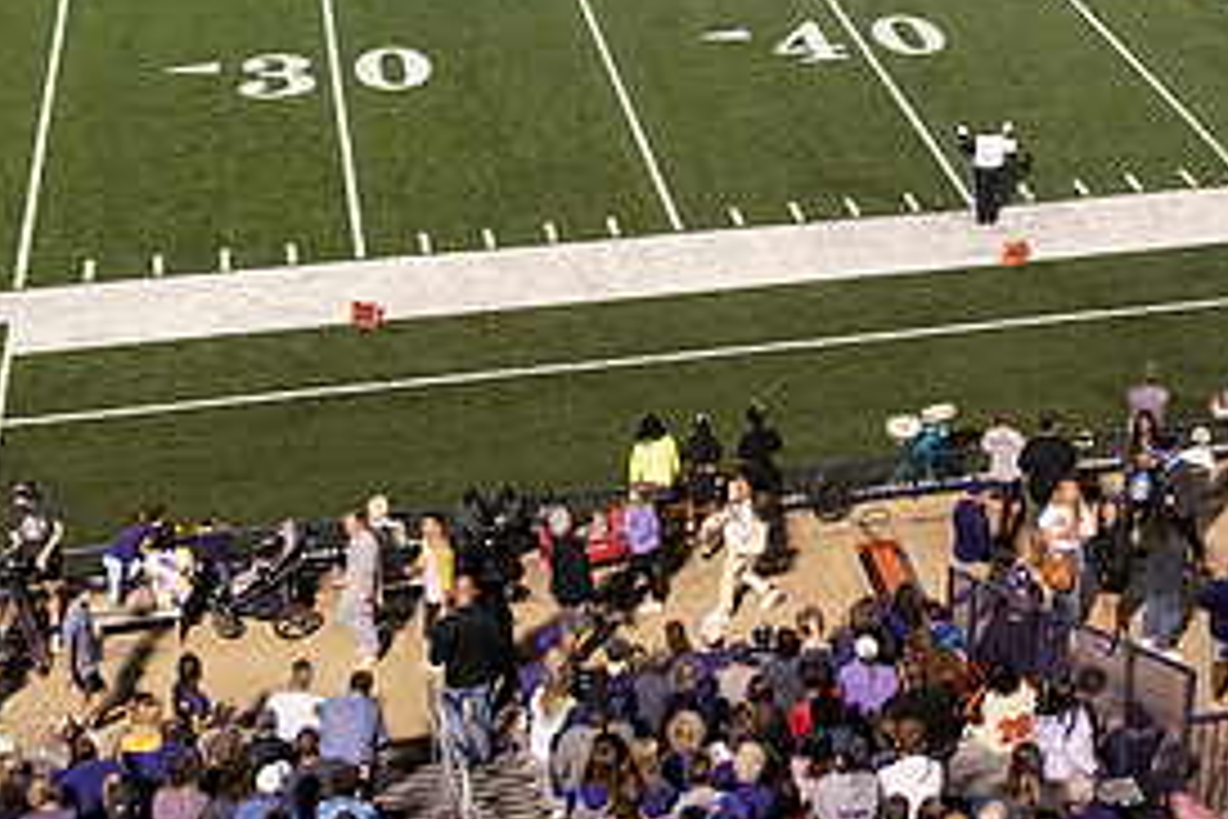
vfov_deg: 19.6
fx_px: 2319
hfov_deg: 29.2
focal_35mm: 68
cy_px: 56
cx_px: 904
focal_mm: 32
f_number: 3.5
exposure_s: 1/500
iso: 5000
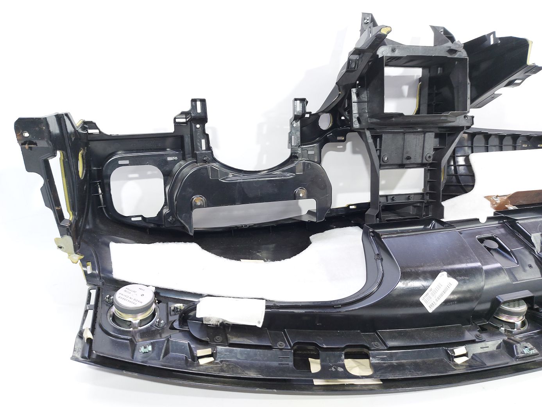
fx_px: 376
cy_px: 204
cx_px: 271
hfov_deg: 71.6
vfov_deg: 56.8
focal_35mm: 24
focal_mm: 5.23
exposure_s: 1/50
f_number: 1.8
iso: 160
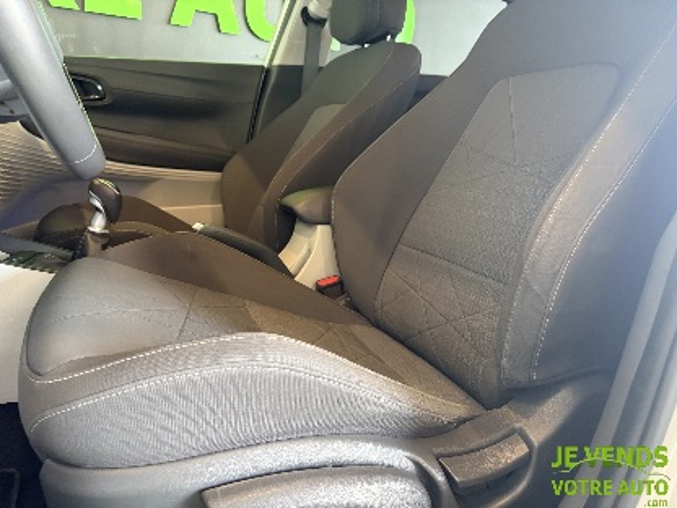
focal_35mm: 26
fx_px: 508
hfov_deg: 67.3
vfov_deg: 53.1
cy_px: 254
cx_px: 338
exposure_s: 1/60
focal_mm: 5.96
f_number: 1.6
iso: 500
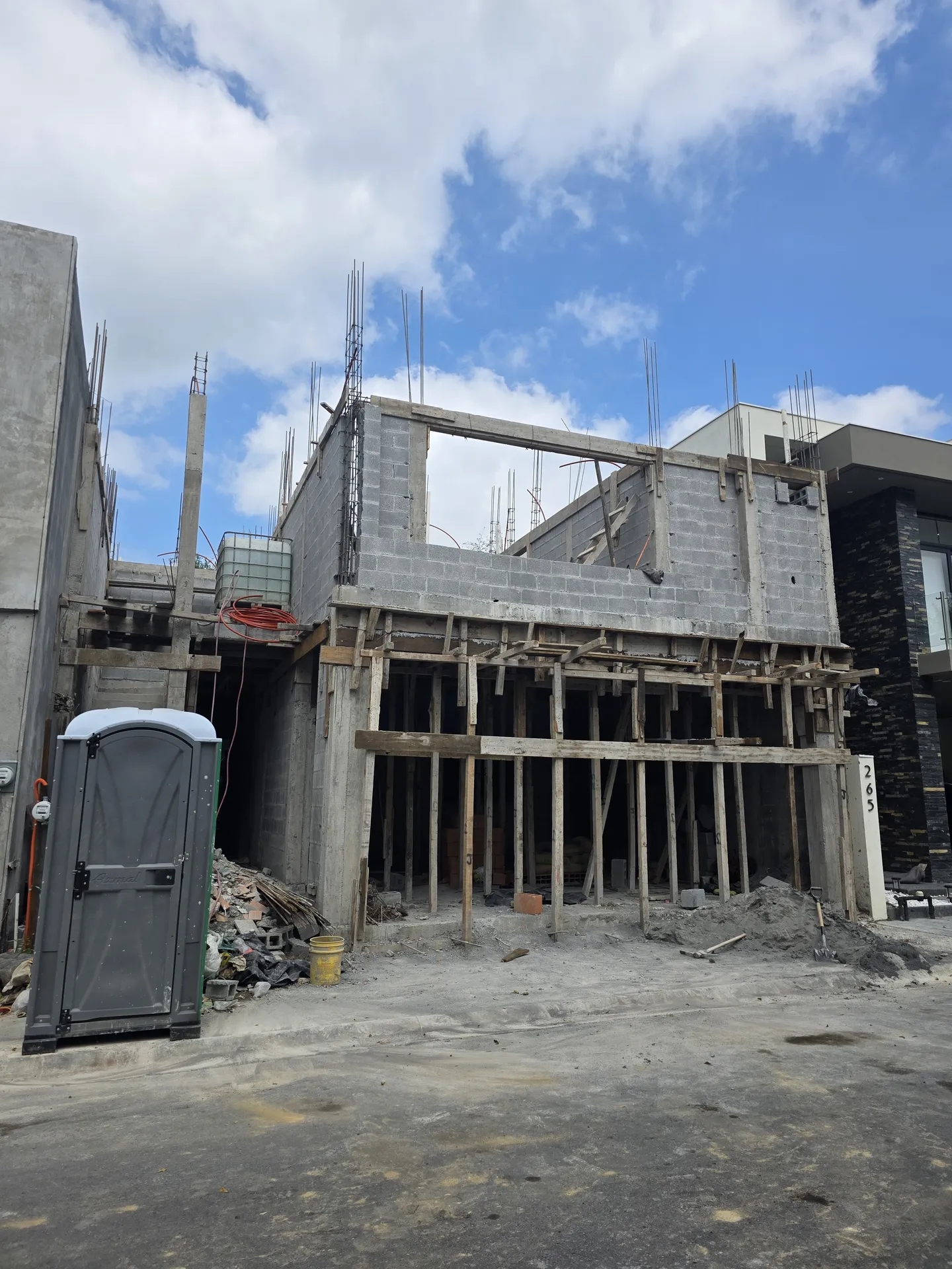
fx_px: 843
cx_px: 476
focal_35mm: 23
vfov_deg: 73.9
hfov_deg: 58.9
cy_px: 634
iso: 80
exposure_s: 1/5778
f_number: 1.7
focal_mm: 6.3
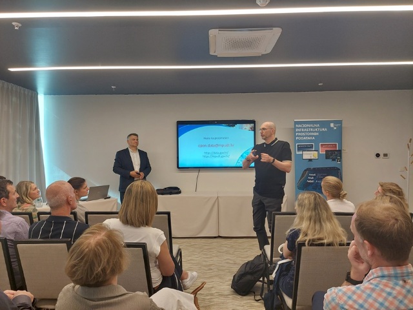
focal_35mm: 25
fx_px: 298
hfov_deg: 69.4
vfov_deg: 54.9
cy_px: 155
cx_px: 206
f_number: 1.8
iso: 80
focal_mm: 5.23
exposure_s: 1/50
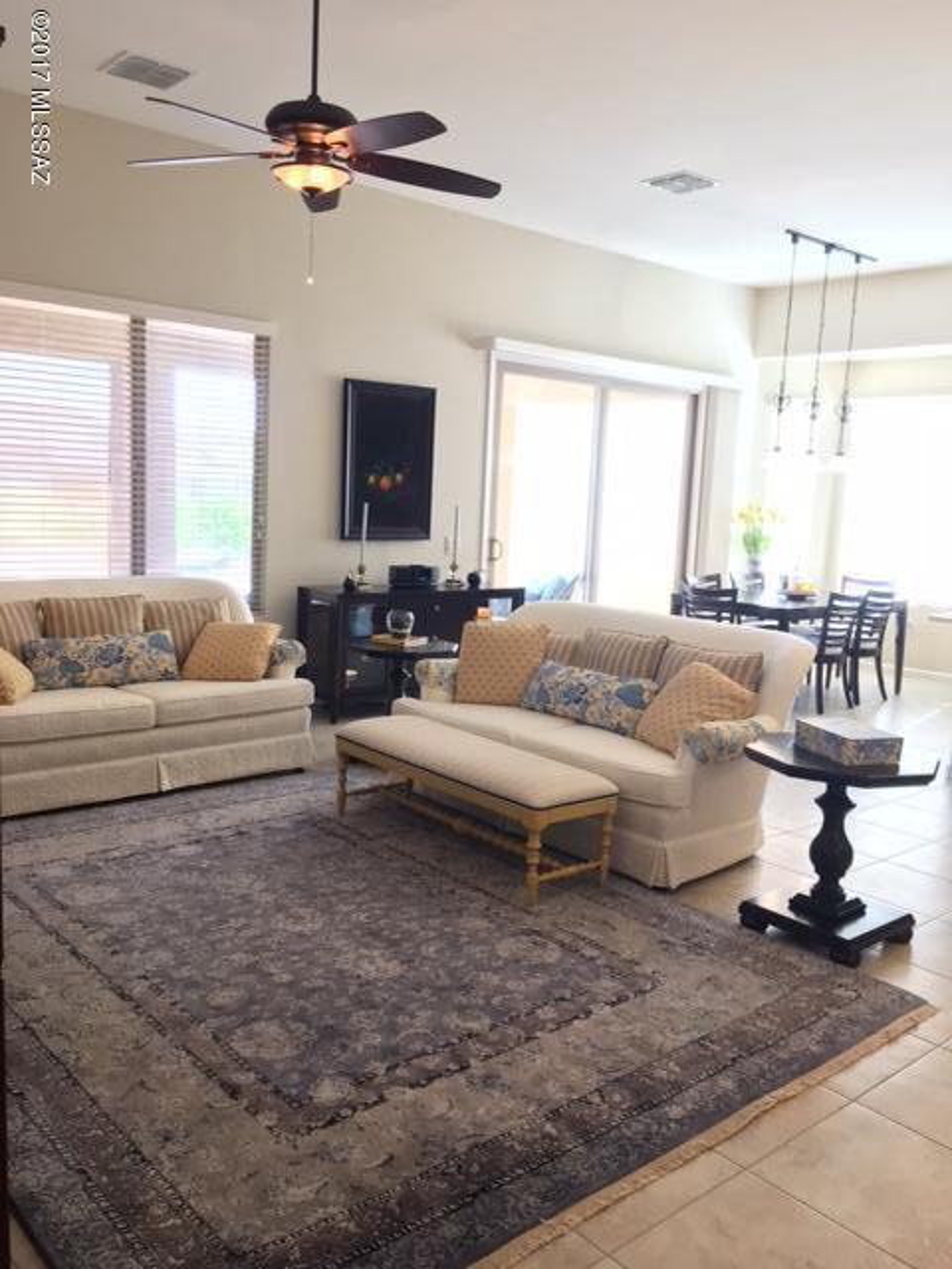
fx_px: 1063
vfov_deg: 61.7
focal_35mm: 29
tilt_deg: -7.0
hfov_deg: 48.2
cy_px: 634
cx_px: 476
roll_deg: -2.6
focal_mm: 4.15
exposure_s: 1/30
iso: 100
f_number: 2.2
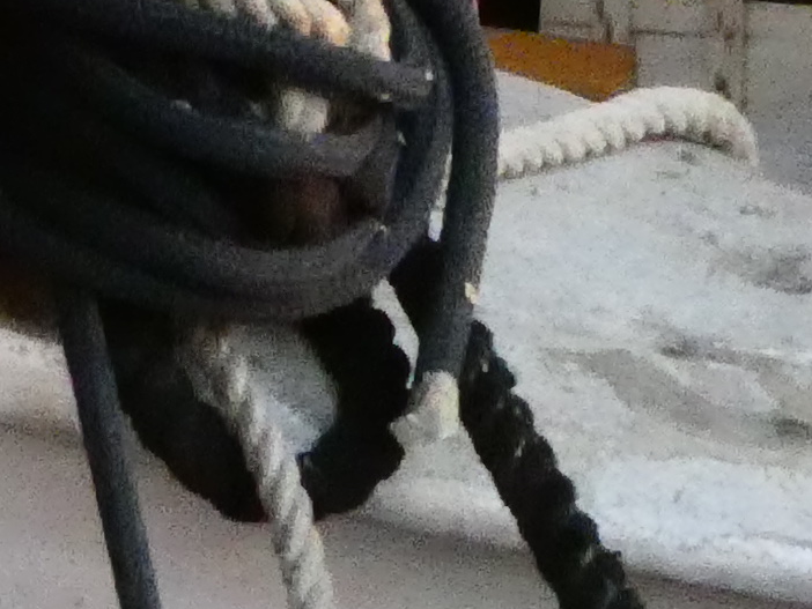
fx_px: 12437
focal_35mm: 530
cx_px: -1175
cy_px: -825
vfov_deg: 2.8
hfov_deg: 3.7
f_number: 8
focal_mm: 13.7
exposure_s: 1/80
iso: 1000
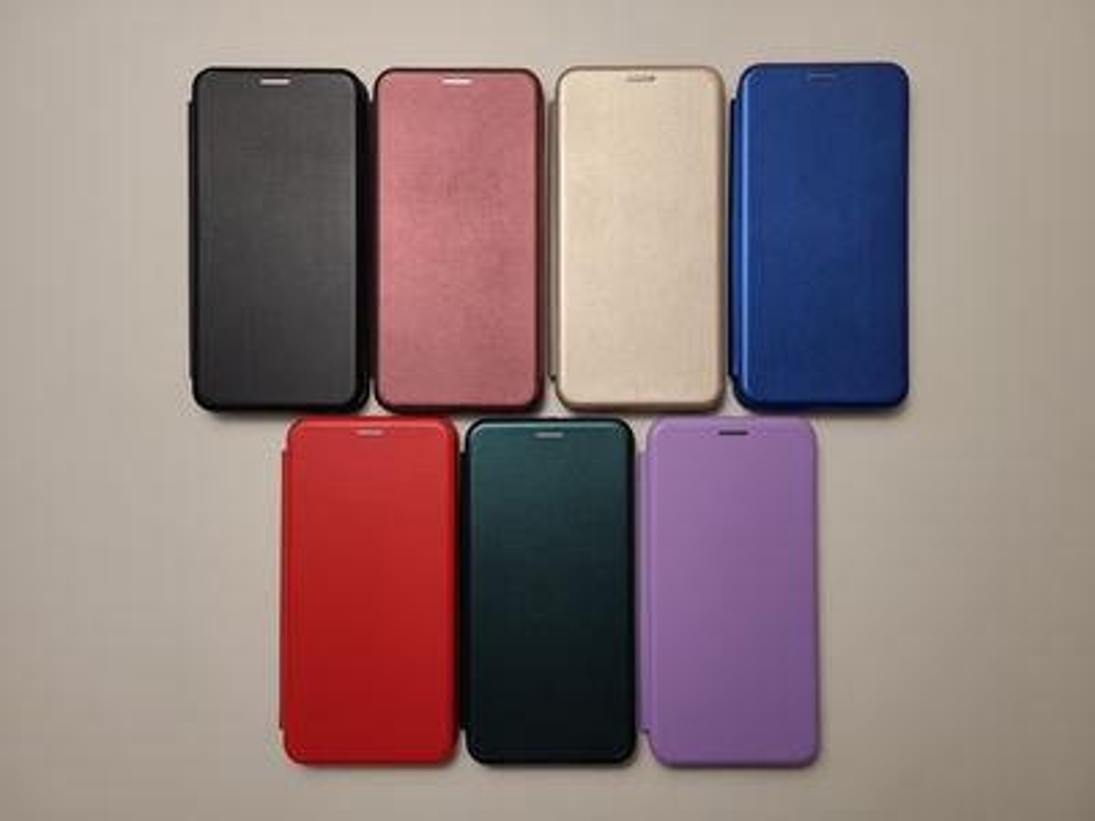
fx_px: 822
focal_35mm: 26
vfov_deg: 53.1
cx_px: 548
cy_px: 410
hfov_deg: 67.3
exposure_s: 1/100
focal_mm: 5.4
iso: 50
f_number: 1.8
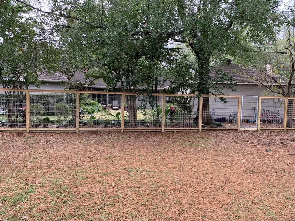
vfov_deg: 53.1
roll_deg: -2.1
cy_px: 110
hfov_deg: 67.3
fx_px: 222
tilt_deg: -3.9
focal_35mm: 26
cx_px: 148
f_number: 1.8
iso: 40
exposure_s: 1/121
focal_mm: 4.25
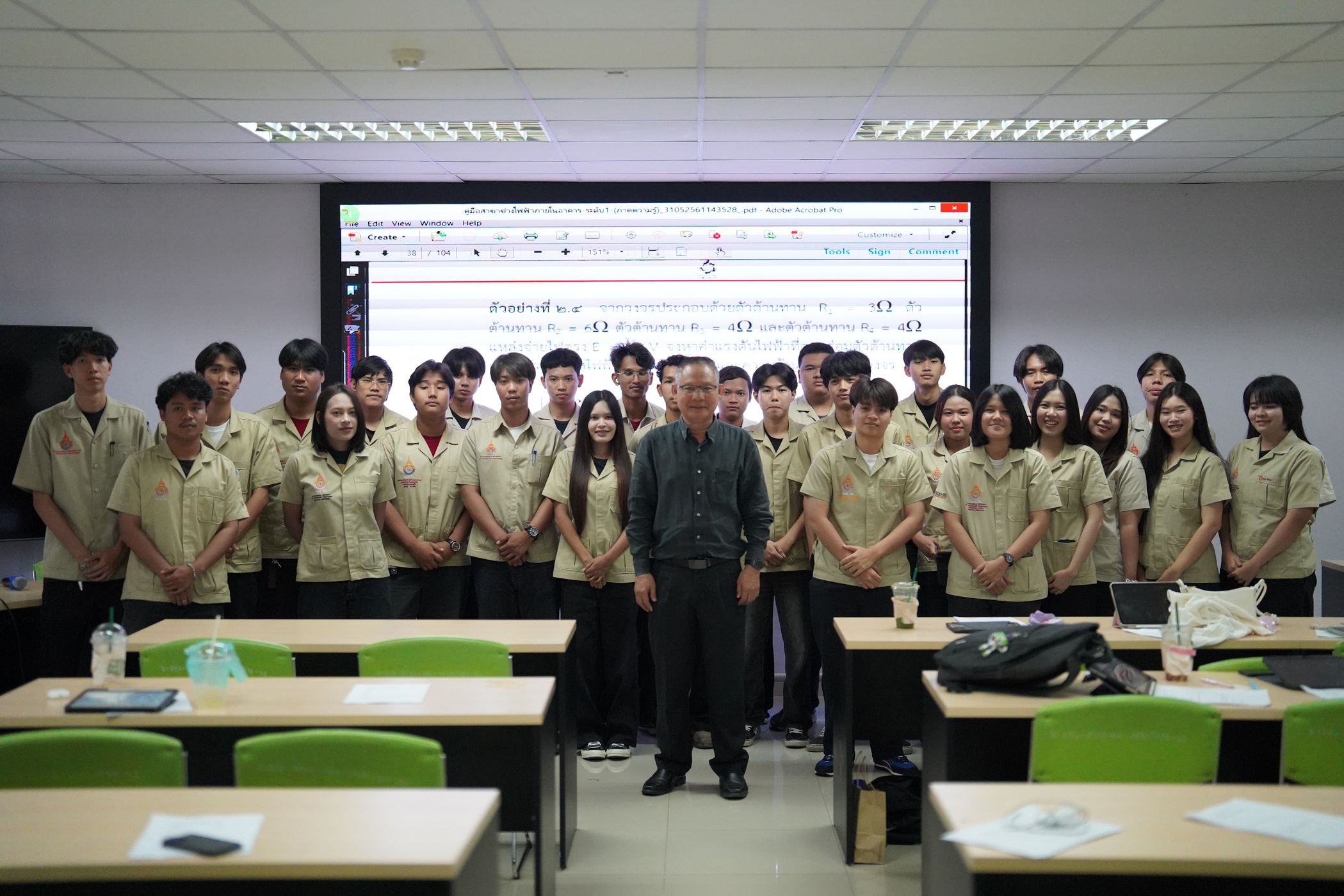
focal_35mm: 50
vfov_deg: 27.0
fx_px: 1866
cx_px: 672
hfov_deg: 39.6
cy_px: 448
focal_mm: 50
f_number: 1.2
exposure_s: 1/3200
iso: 6400
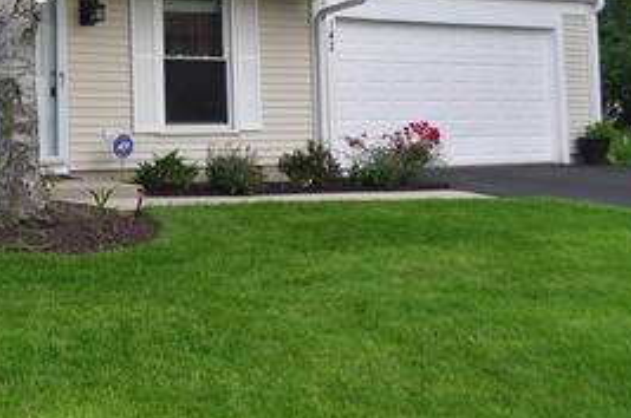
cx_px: -54
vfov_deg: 18.2
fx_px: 1260
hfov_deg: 26.1
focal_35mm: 72
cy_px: -39
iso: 200
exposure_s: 1/125
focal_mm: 20
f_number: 5.6
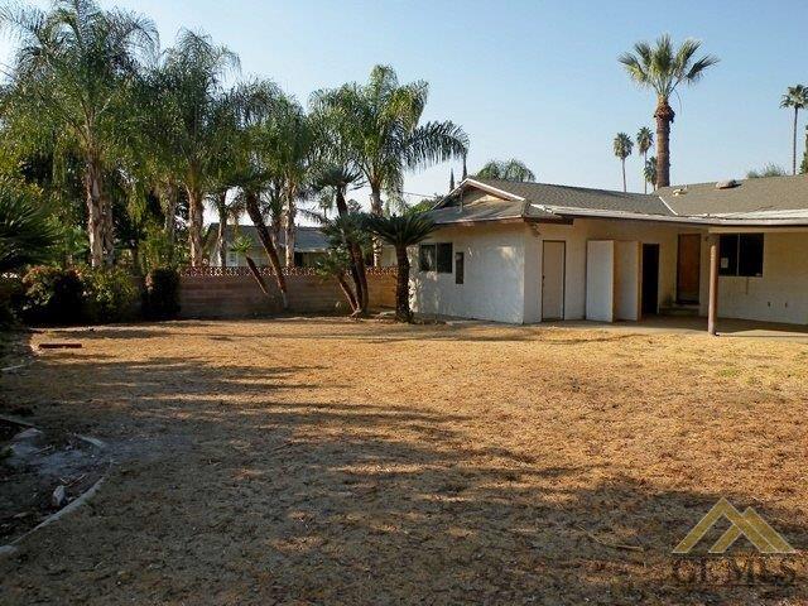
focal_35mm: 27
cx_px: 404
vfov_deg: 51.4
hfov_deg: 65.3
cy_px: 303
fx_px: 630
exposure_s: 1/217
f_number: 5.6
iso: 64
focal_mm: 4.7
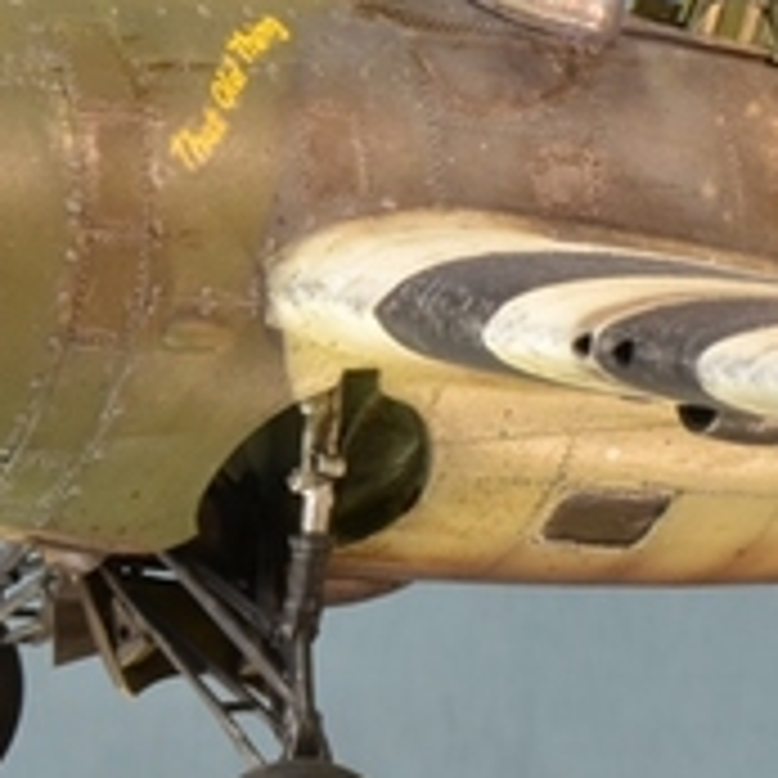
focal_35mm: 294
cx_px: 711
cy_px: 216
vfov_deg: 6.0
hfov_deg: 5.9
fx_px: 7476
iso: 200
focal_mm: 50
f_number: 18
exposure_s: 1/2
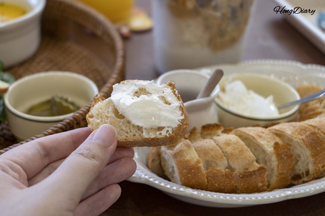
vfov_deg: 22.6
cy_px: 108
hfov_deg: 33.4
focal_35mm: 60
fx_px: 542
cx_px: 162
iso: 320
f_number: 5.6
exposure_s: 1/60
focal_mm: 60
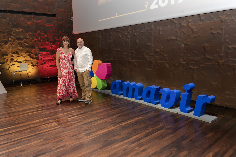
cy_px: 78
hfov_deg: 65.5
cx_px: 118
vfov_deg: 46.4
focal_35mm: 28
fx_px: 184
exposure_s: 1/200
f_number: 2.8
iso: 200
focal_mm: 28
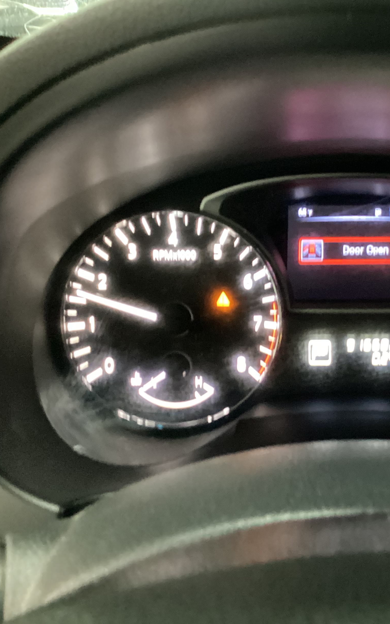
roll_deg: -2.0
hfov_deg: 27.9
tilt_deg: -27.3
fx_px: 748
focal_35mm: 44
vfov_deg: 45.3
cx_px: 366
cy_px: 311
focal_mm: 3.3
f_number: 2.4
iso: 640
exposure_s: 1/20
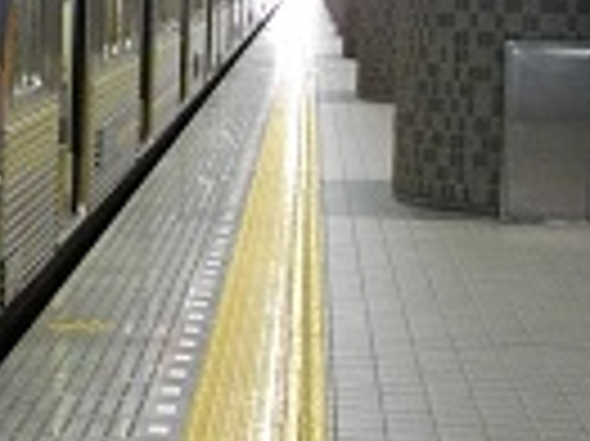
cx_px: -232
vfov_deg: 12.4
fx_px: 2026
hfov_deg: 15.5
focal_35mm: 119
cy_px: 94
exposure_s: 1/50
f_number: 3.2
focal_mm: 7.1
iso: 514
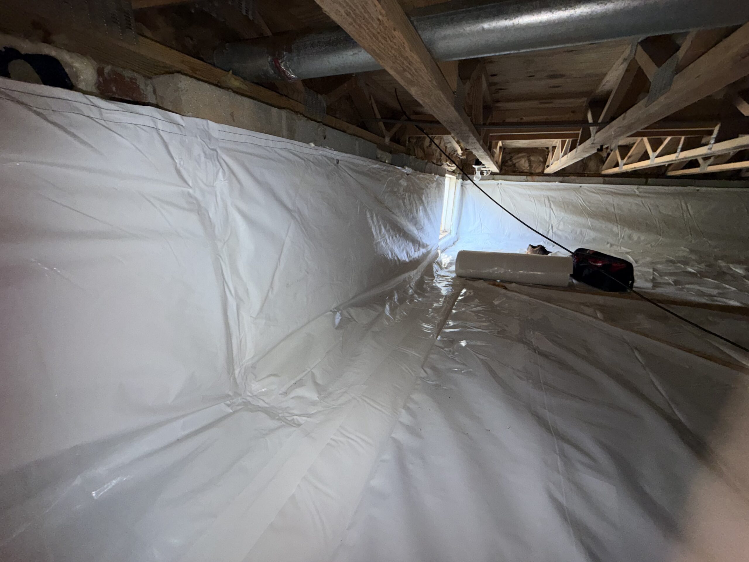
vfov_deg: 85.7
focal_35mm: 14
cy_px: 281
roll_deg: -3.0
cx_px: 374
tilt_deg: -16.9
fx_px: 303
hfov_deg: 102.1
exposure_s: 1/60
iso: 64
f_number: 2.2
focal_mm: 2.22
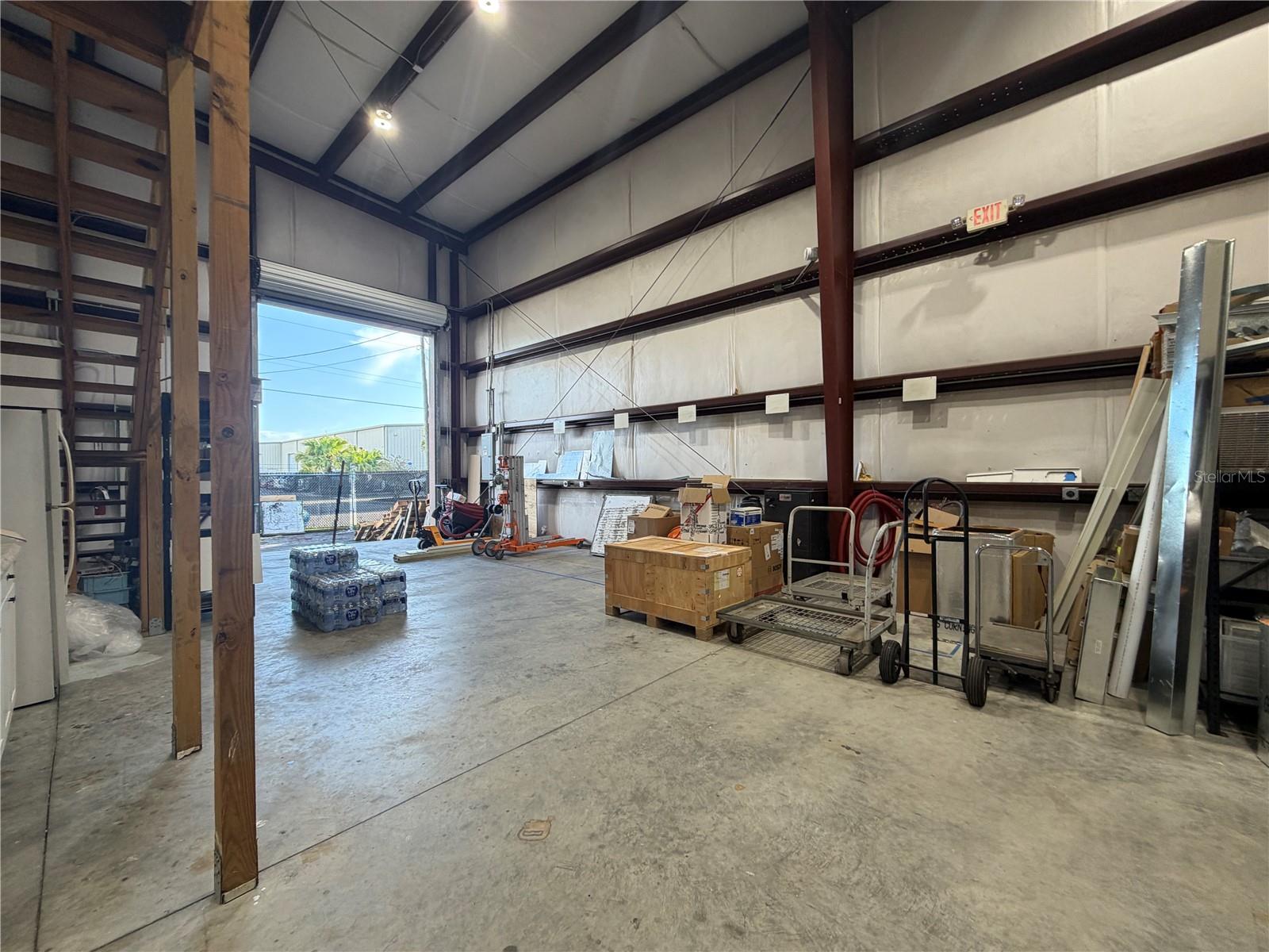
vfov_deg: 85.7
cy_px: 476
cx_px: 634
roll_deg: +1.4
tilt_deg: +1.6
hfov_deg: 102.1
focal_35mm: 14
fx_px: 513
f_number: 2.2
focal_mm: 2.22
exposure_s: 1/121
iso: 100
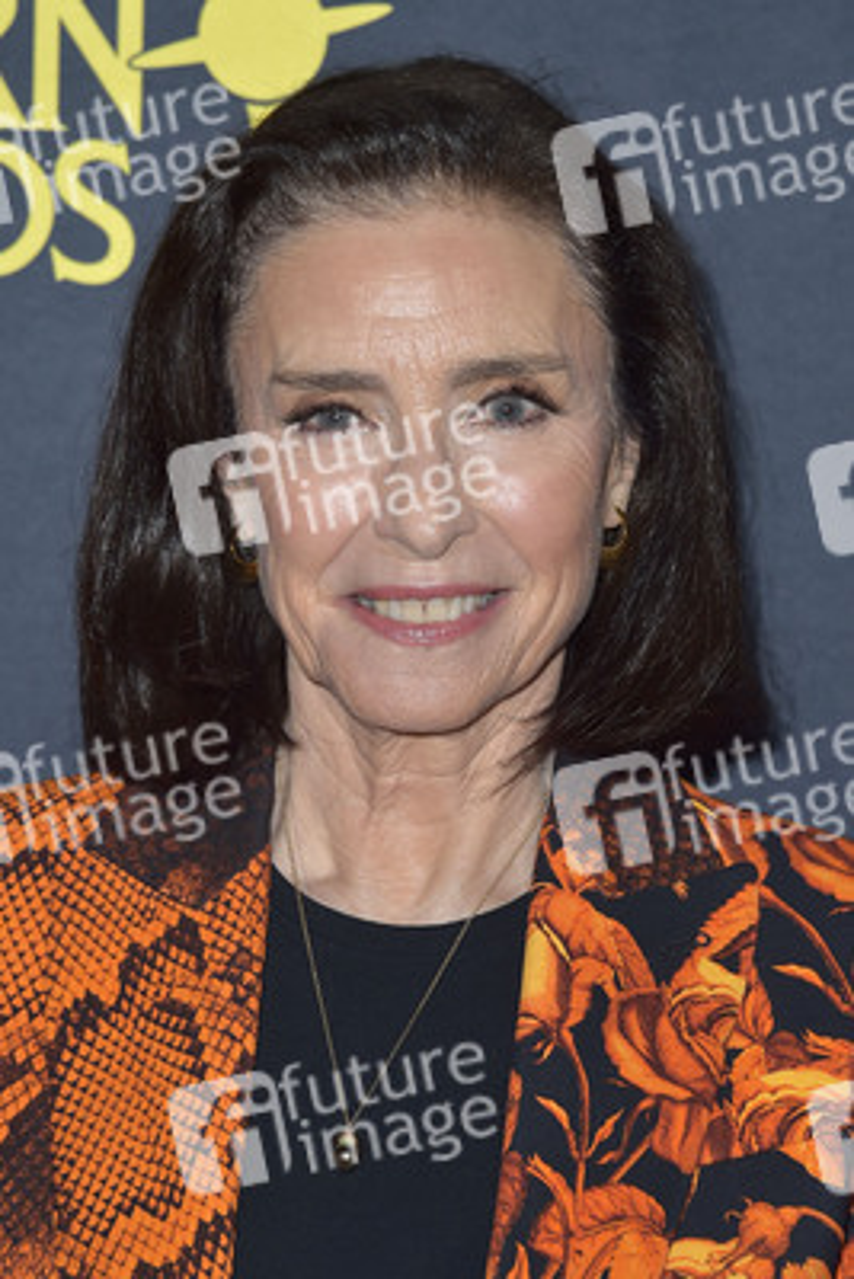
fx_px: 4444
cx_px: 427
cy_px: 640
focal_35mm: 125
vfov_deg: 16.4
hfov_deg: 11.0
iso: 250
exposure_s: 1/250
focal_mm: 125
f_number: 6.3
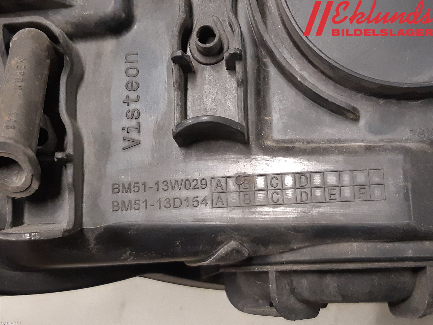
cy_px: 162
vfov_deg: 53.1
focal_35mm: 26
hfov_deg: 67.3
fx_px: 325
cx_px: 216
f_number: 1.7
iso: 320
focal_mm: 3.93
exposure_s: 1/50
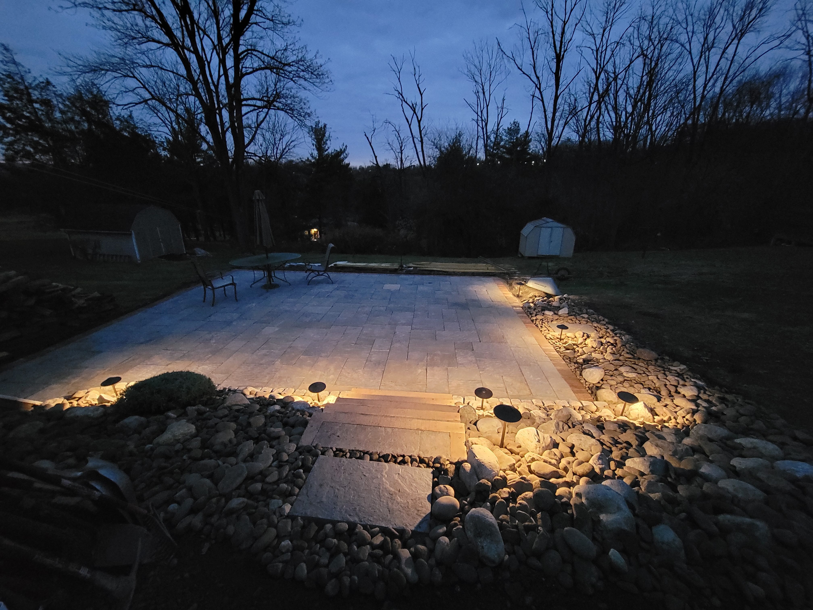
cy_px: 305
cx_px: 406
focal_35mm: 13
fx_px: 305
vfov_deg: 89.9
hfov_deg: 106.2
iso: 1250
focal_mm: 2.2
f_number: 2.2
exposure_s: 1/24
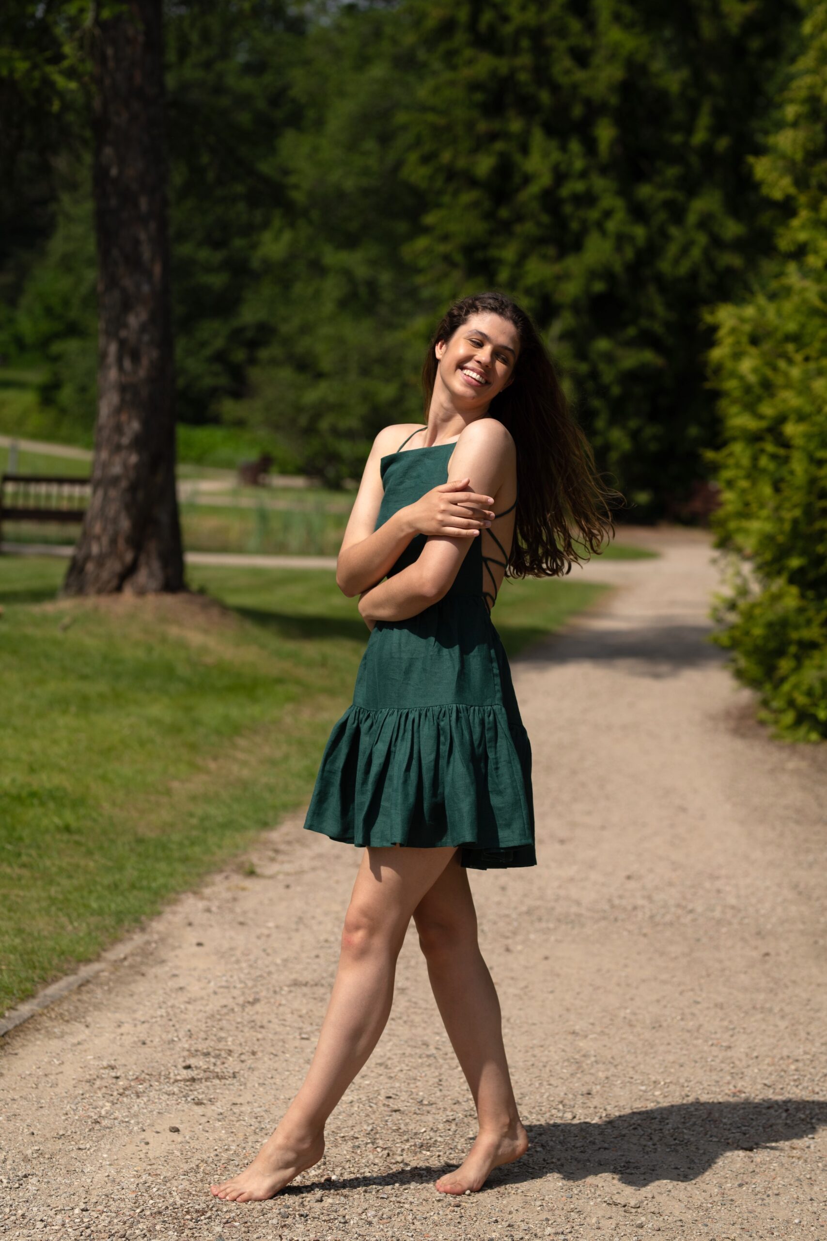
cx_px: 414
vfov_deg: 23.9
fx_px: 2928
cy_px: 620
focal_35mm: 85
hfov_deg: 16.1
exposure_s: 1/1600
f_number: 3.5
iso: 160
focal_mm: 85
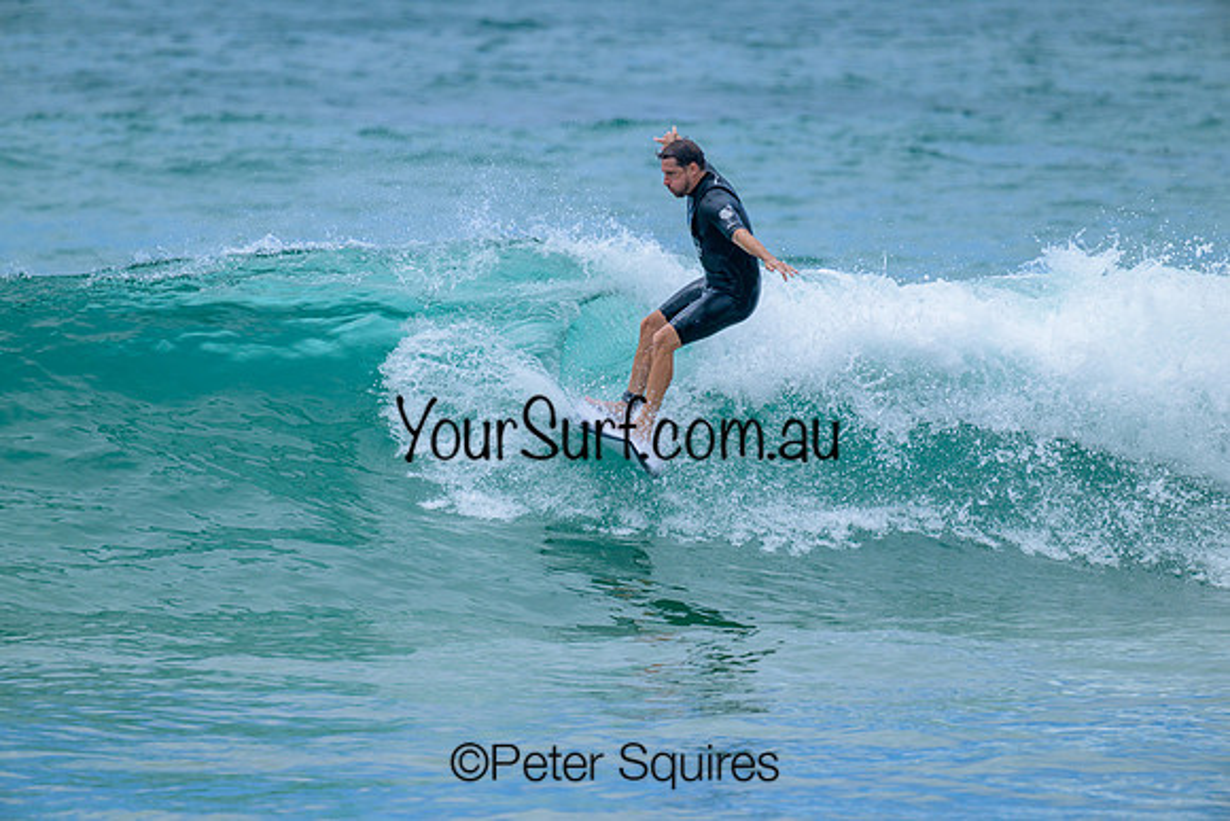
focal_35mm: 560
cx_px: 615
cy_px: 410
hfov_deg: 3.7
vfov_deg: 2.5
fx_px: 19137
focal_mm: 560
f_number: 8
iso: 400
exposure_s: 1/2000
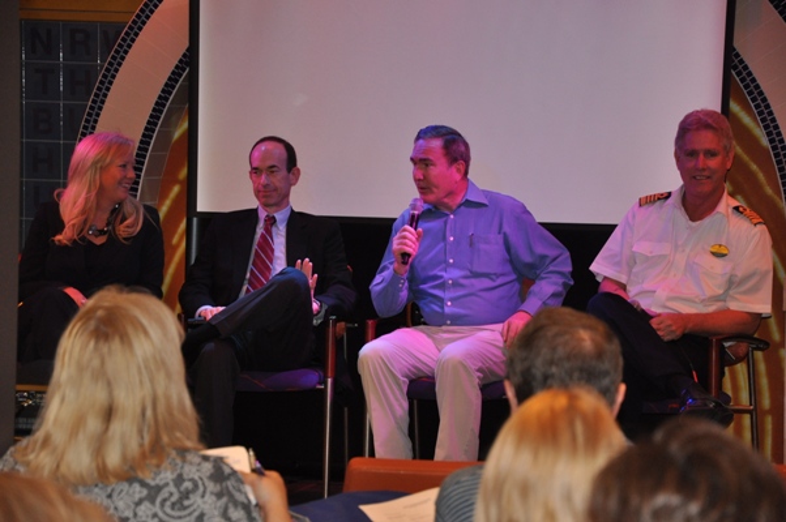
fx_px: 2781
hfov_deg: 16.1
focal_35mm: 128
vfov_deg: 10.7
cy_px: 261
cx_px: 393
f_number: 5.6
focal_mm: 85
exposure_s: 1/60
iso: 800
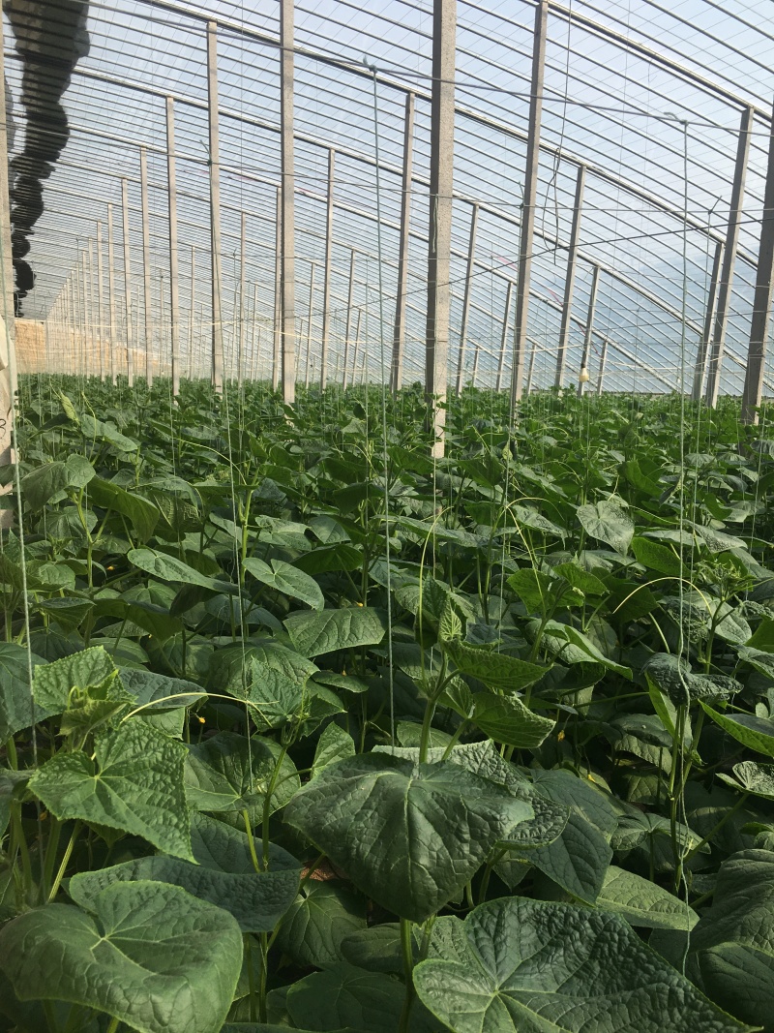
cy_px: 516
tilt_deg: -8.9
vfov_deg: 61.7
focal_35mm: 29
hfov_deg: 48.2
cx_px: 387
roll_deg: -0.6
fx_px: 865
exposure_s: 1/827
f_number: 2.2
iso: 25
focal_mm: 4.15
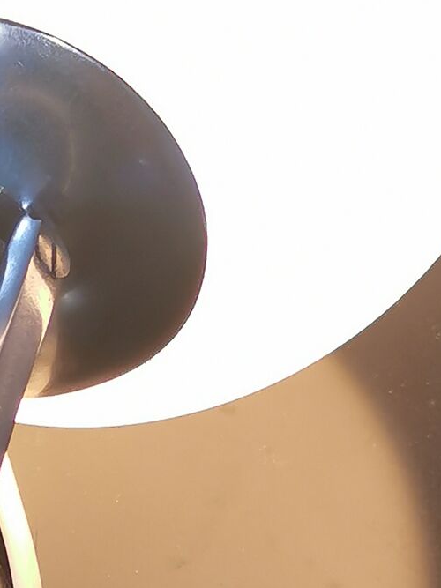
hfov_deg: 10.6
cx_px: -88
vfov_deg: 13.9
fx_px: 2345
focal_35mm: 138
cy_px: 681
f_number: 1.8
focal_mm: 5.58
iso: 100
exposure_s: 1/100
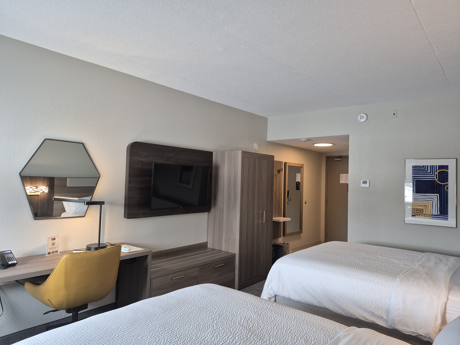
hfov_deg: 73.9
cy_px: 172
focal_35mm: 23
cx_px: 230
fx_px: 306
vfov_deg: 58.9
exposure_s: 1/120
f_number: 1.8
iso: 250
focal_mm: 5.4
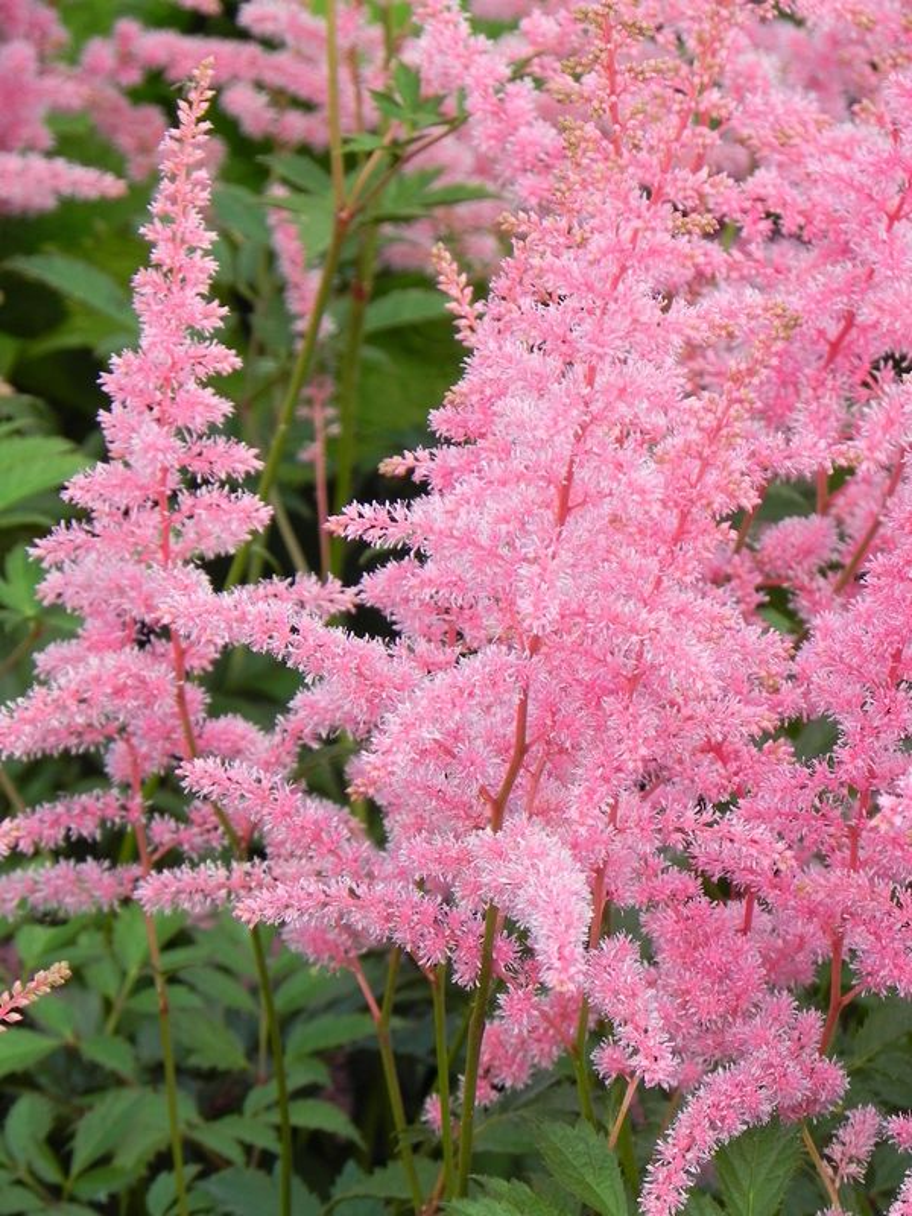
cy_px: 608
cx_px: 456
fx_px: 7447
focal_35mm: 212
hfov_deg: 7.0
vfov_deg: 9.3
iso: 160
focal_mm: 37.7
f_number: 5
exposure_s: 1/80
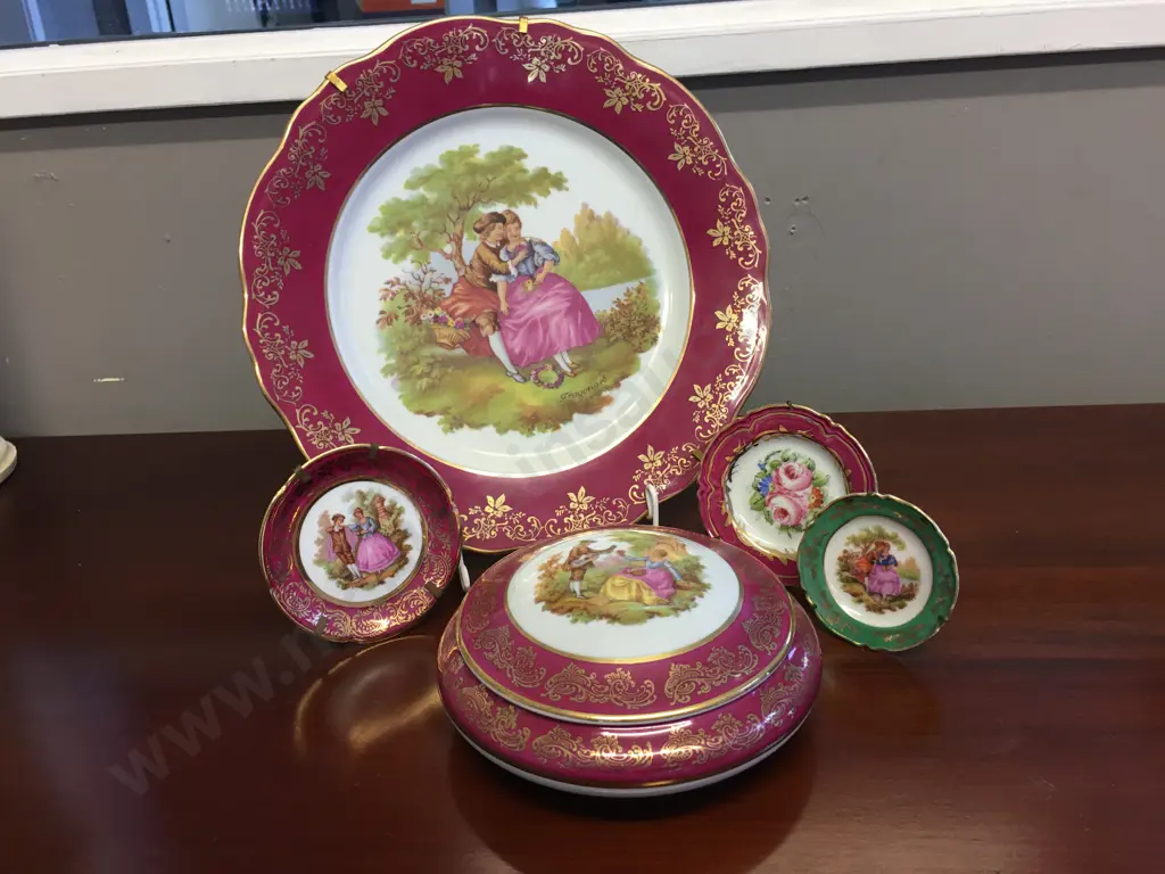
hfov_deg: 61.7
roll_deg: +3.1
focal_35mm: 29
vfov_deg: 48.2
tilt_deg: -21.1
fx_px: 976
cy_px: 437
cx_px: 582
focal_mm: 4.15
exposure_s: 1/17
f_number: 2.2
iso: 40
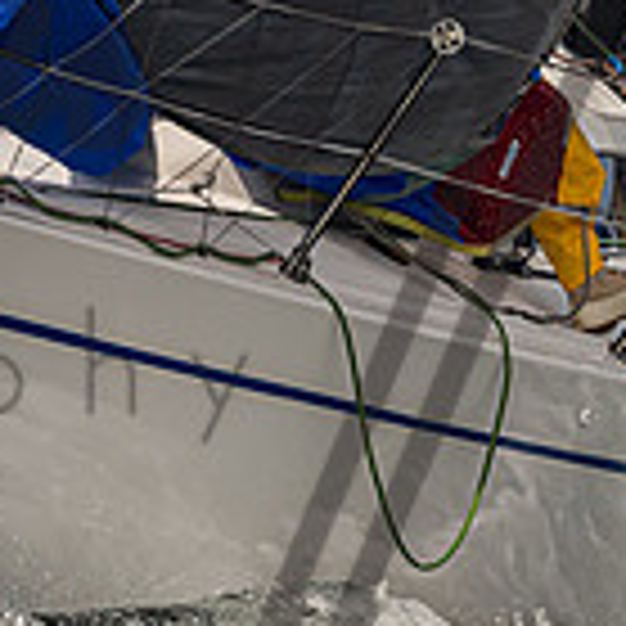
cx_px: -300
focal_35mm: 1229
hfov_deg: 1.4
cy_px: 271
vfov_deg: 1.4
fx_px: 25145
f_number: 6.3
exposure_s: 1/3200
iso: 320
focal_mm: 260
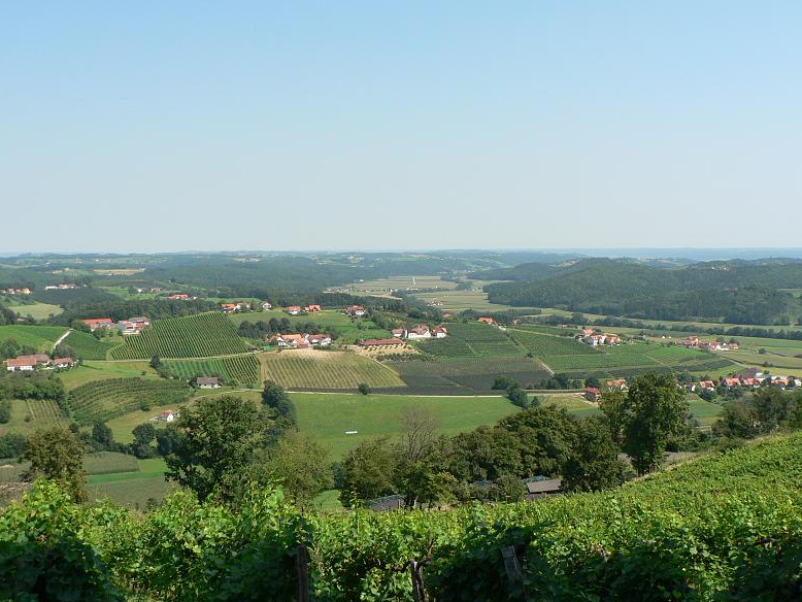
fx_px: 857
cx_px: 391
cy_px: 300
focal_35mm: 37
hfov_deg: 50.1
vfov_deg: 38.7
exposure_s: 1/400
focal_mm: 6
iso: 80
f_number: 4.5
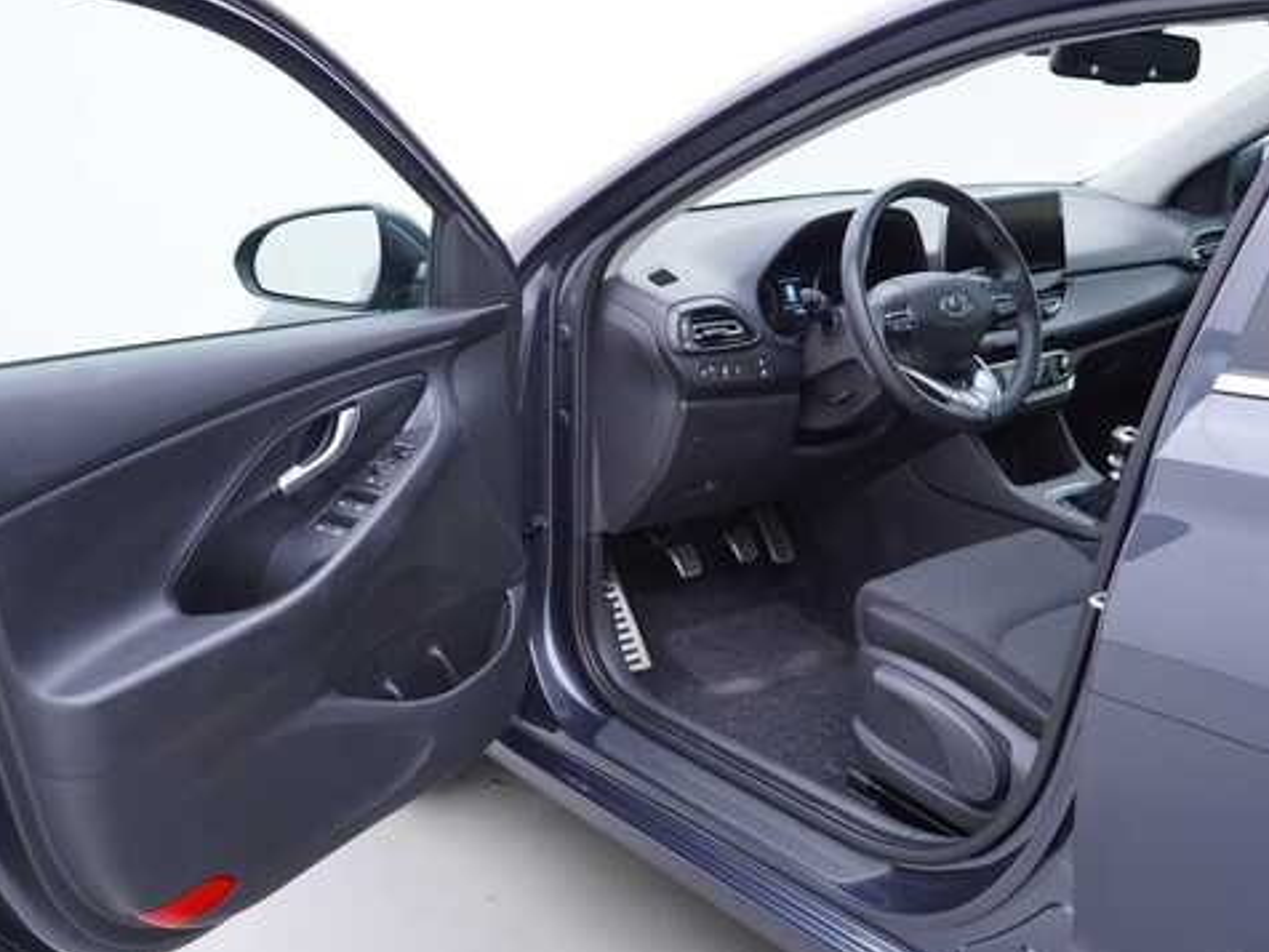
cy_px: 479
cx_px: 595
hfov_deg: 46.8
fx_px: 1466
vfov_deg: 36.0
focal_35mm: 40
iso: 125
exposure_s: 1/40
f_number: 2.8
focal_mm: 24
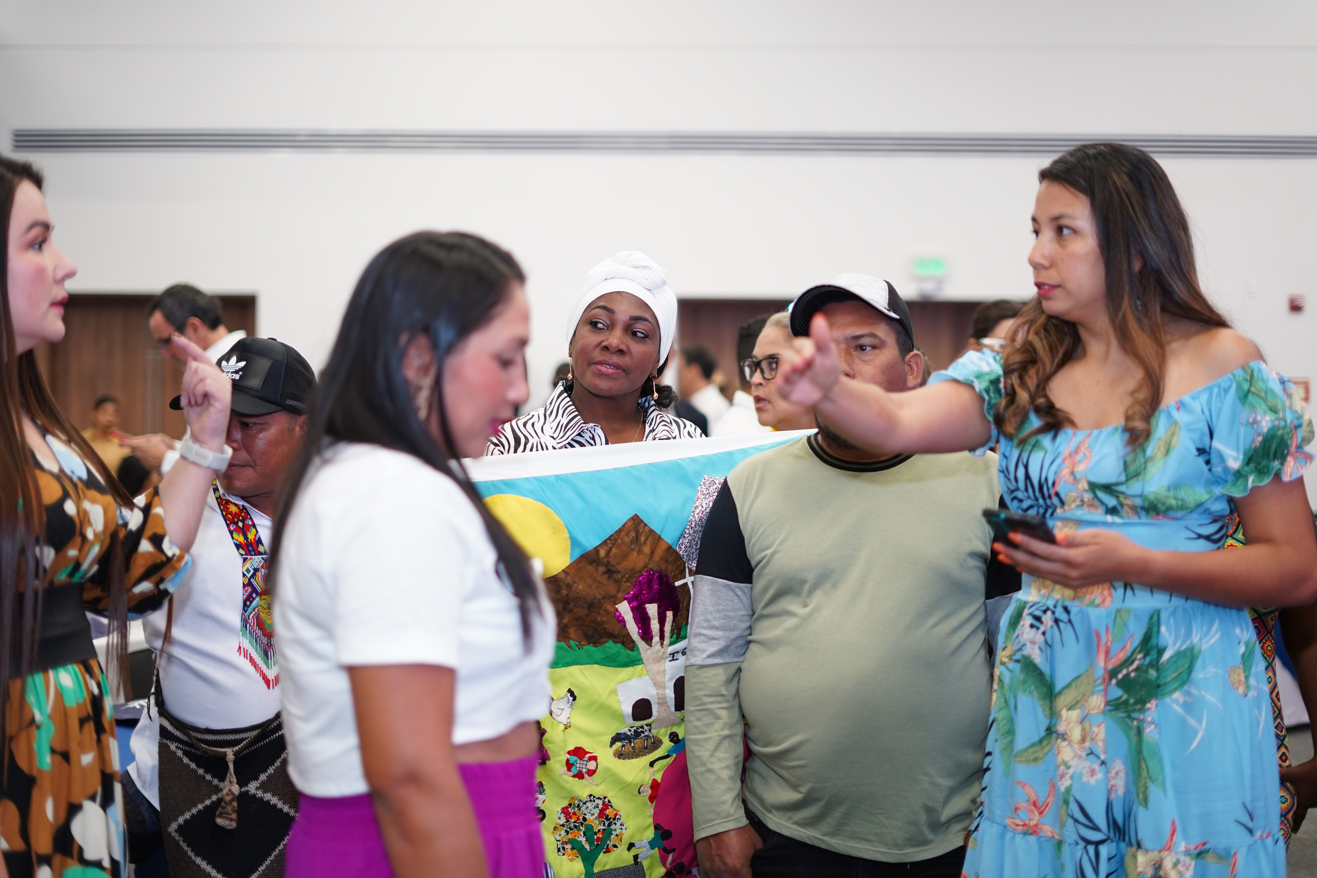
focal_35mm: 50
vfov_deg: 27.0
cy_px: 439
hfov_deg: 39.6
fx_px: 1829
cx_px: 658
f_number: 1.8
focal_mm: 50
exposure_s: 1/200
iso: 800
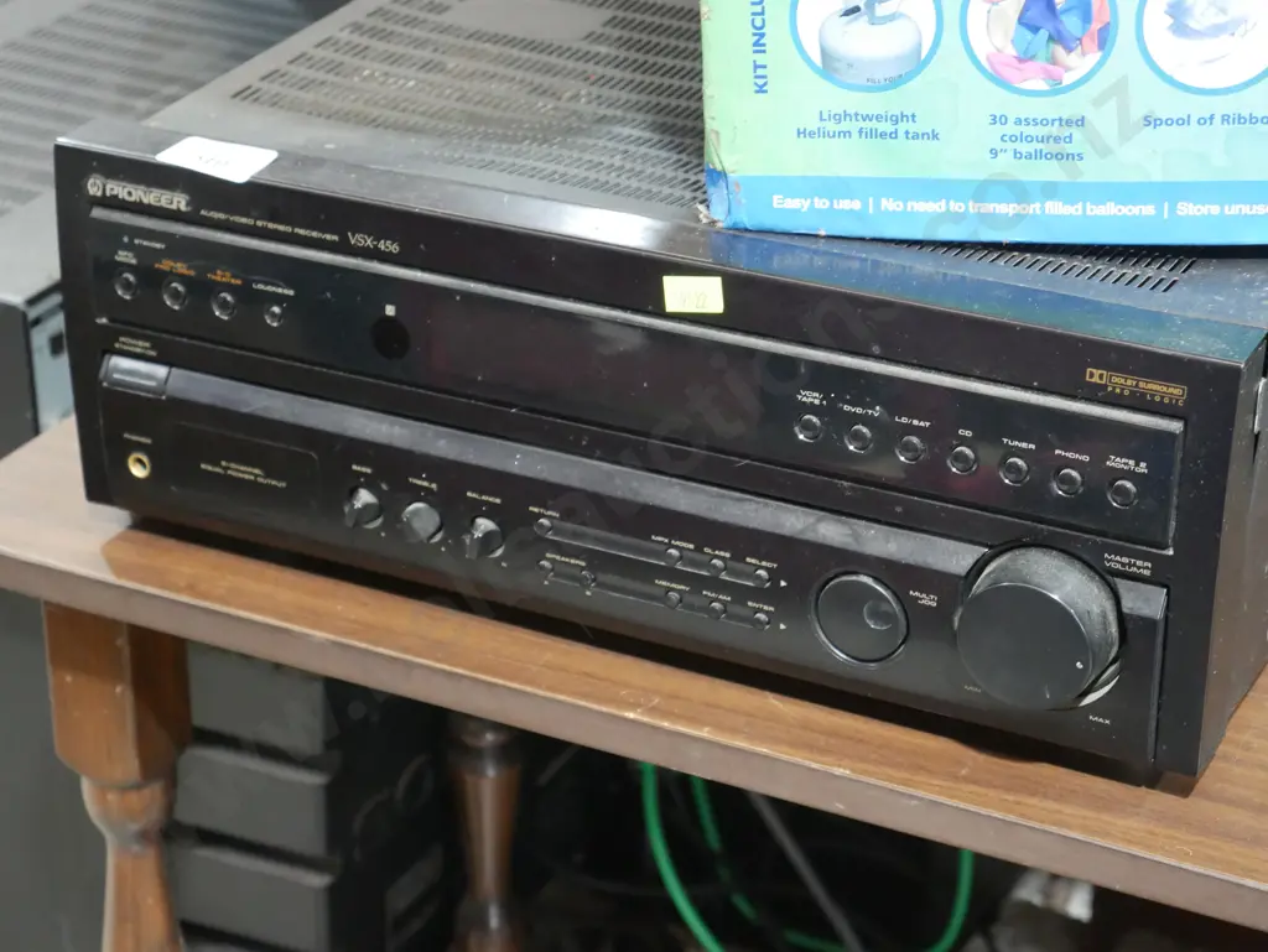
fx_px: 2859
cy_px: 476
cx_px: 634
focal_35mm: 78
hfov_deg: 25.0
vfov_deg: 18.9
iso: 3200
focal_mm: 39
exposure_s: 1/30
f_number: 5.6
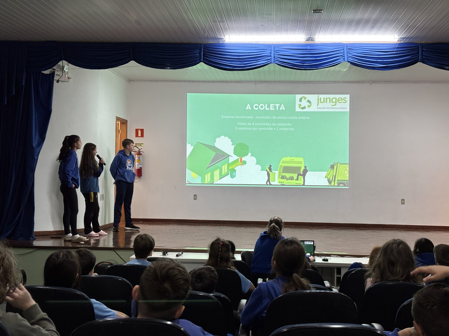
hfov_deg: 36.8
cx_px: 224
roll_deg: -1.5
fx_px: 674
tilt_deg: -0.1
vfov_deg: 28.0
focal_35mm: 52
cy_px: 168
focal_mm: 5.96
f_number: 1.6
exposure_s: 1/60
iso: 100
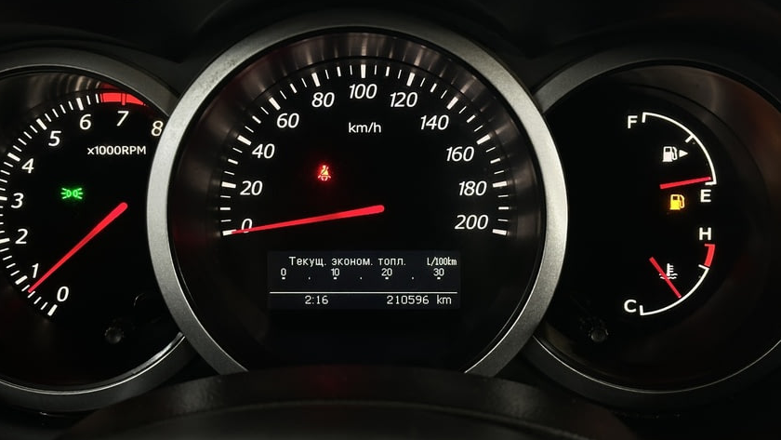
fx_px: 1160
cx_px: 364
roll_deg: +0.8
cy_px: 205
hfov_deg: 37.2
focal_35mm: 56
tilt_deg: -26.6
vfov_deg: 21.5
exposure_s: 1/50
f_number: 1.78
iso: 200
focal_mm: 6.86
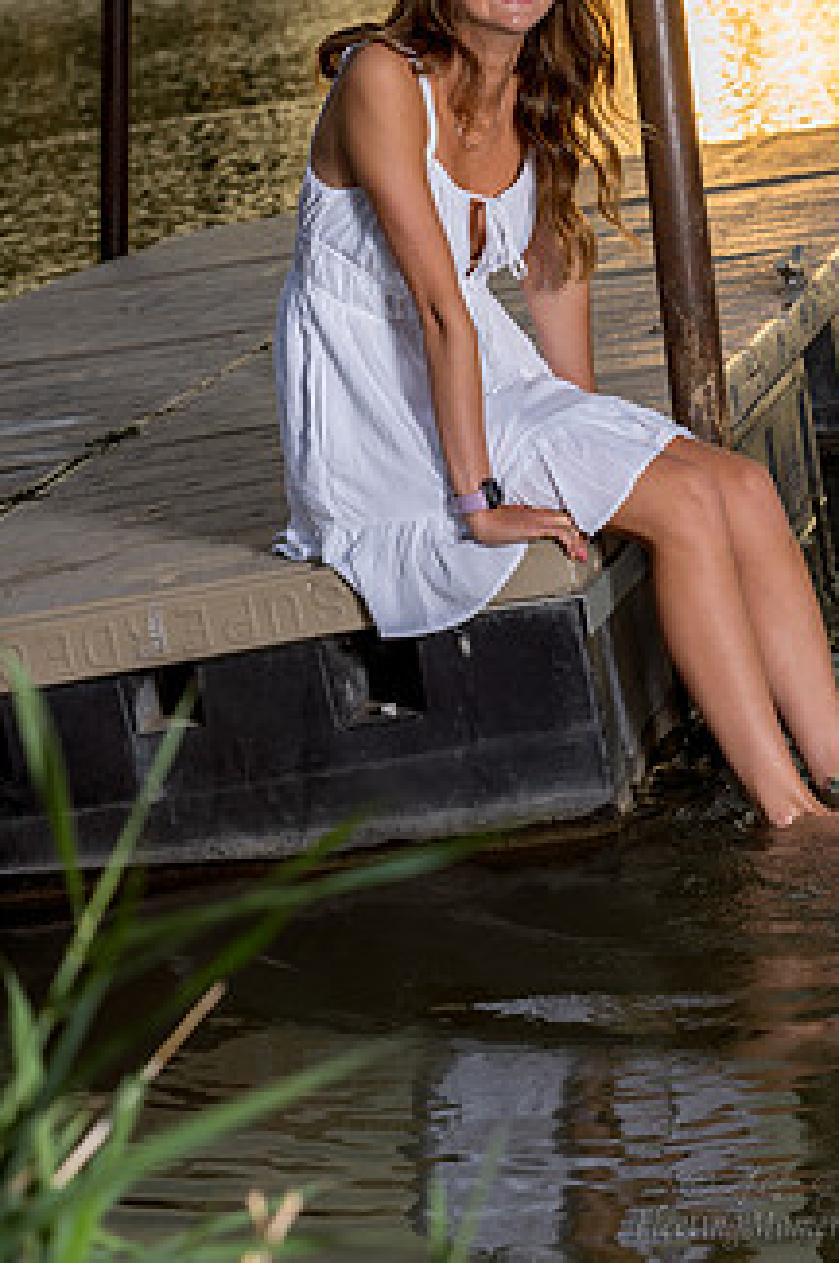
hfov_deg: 13.1
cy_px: 400
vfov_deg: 19.6
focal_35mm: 104
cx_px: 478
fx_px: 3643
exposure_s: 1/250
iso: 100
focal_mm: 75
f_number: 5.6
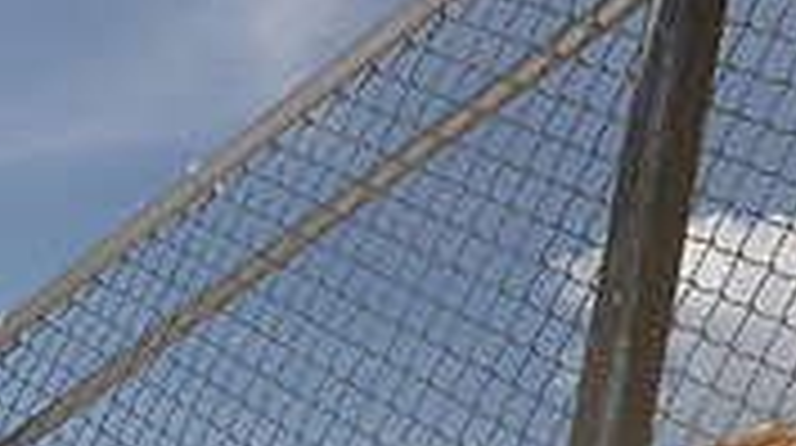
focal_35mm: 80
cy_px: 1000
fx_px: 1686
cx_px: 598
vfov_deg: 12.5
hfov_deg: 26.2
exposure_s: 1/250
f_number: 11
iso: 125
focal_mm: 30
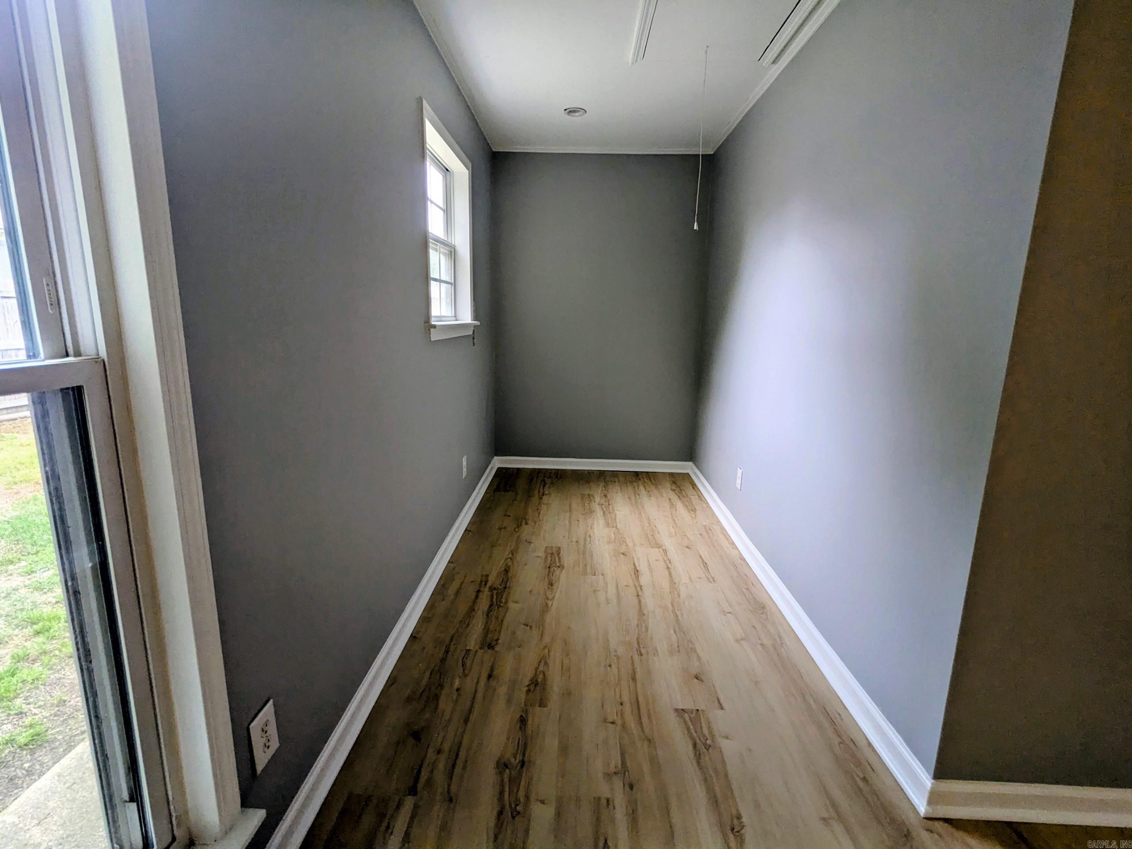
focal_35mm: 16
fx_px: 523
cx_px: 566
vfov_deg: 78.1
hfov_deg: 94.5
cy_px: 424
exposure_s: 1/120
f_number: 2.2
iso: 80
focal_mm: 2.35
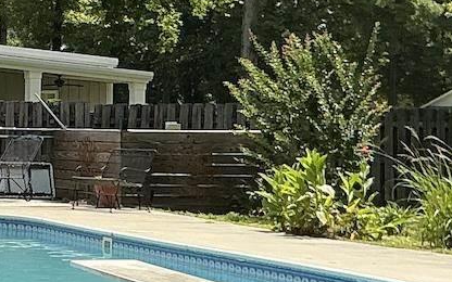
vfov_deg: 9.0
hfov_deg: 13.6
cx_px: -194
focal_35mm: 146
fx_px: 1798
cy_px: 146
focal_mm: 3
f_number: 1.8
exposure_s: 1/1730
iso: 25
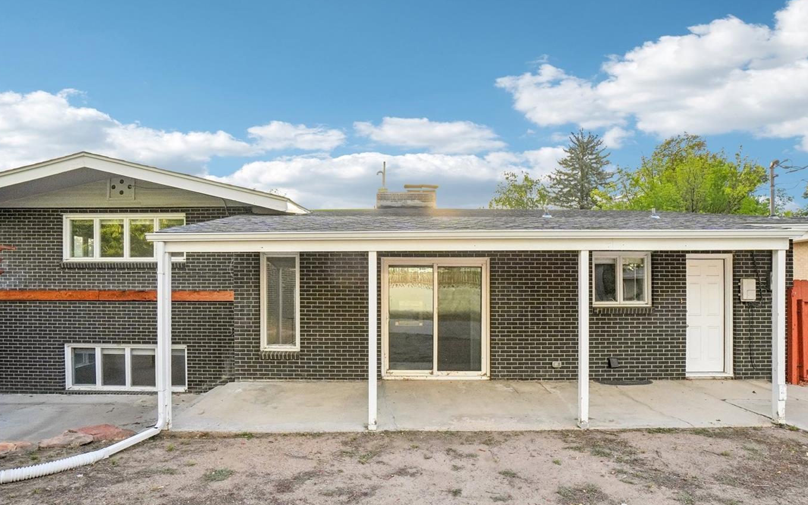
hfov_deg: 91.1
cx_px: 400
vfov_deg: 64.4
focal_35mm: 18
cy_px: 302
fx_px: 396
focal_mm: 10
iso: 400
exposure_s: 1/400
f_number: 8
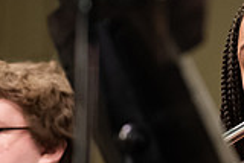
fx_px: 4681
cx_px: 221
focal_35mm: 690
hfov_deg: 3.0
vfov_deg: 2.0
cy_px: 118
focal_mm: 190
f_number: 3.2
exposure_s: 1/250
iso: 3200
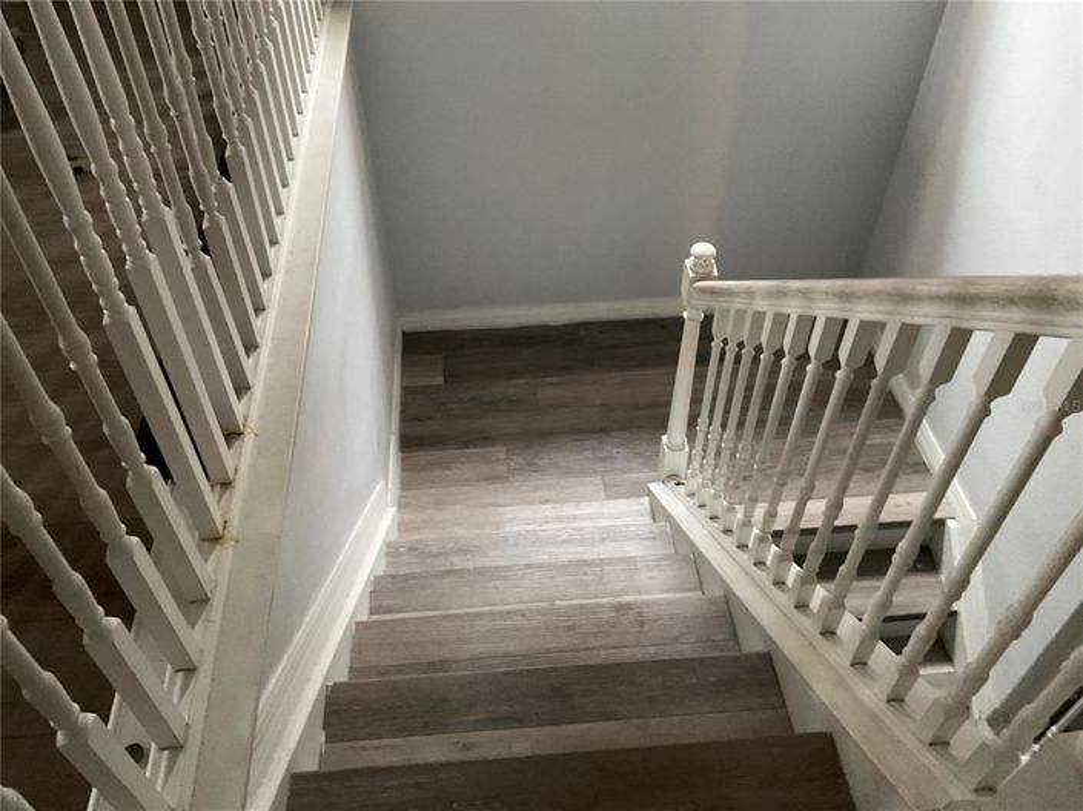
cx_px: 542
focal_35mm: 29
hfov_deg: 61.7
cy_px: 406
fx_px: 907
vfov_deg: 48.2
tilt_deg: -46.3
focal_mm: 3
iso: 400
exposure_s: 1/30
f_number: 1.8
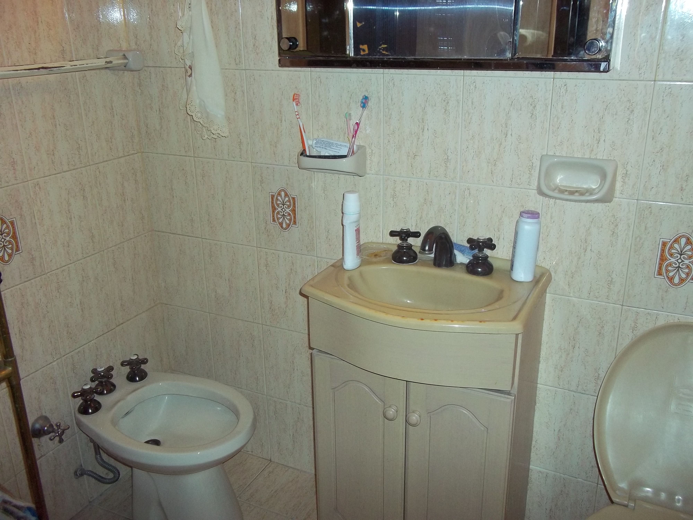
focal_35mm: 32
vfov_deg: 44.2
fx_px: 641
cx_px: 346
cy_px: 260
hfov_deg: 56.8
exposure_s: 1/30
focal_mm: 5.7
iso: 160
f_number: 2.9
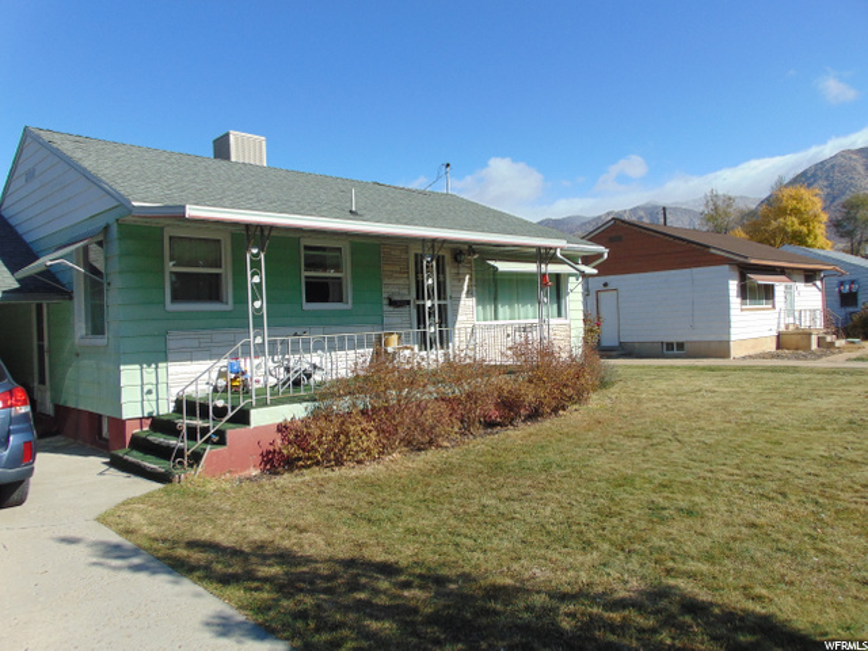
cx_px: 434
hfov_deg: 69.4
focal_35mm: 25
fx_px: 627
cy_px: 326
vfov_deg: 54.9
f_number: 7.7
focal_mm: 4.5
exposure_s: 1/250
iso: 80
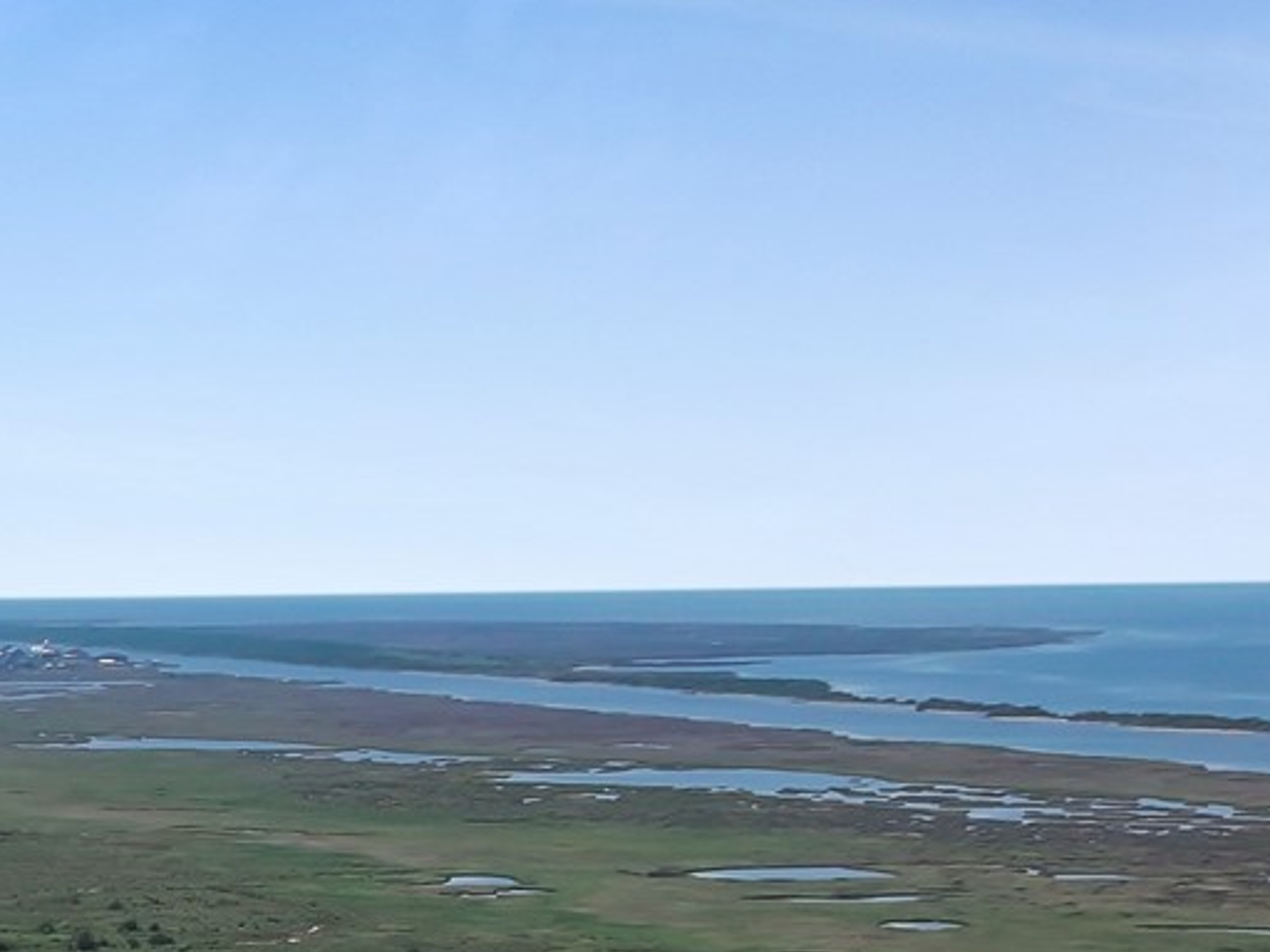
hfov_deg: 16.1
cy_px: 1489
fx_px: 3522
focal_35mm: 96
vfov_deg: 14.3
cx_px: -1232
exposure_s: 1/1600
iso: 110
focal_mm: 12.29
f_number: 2.8
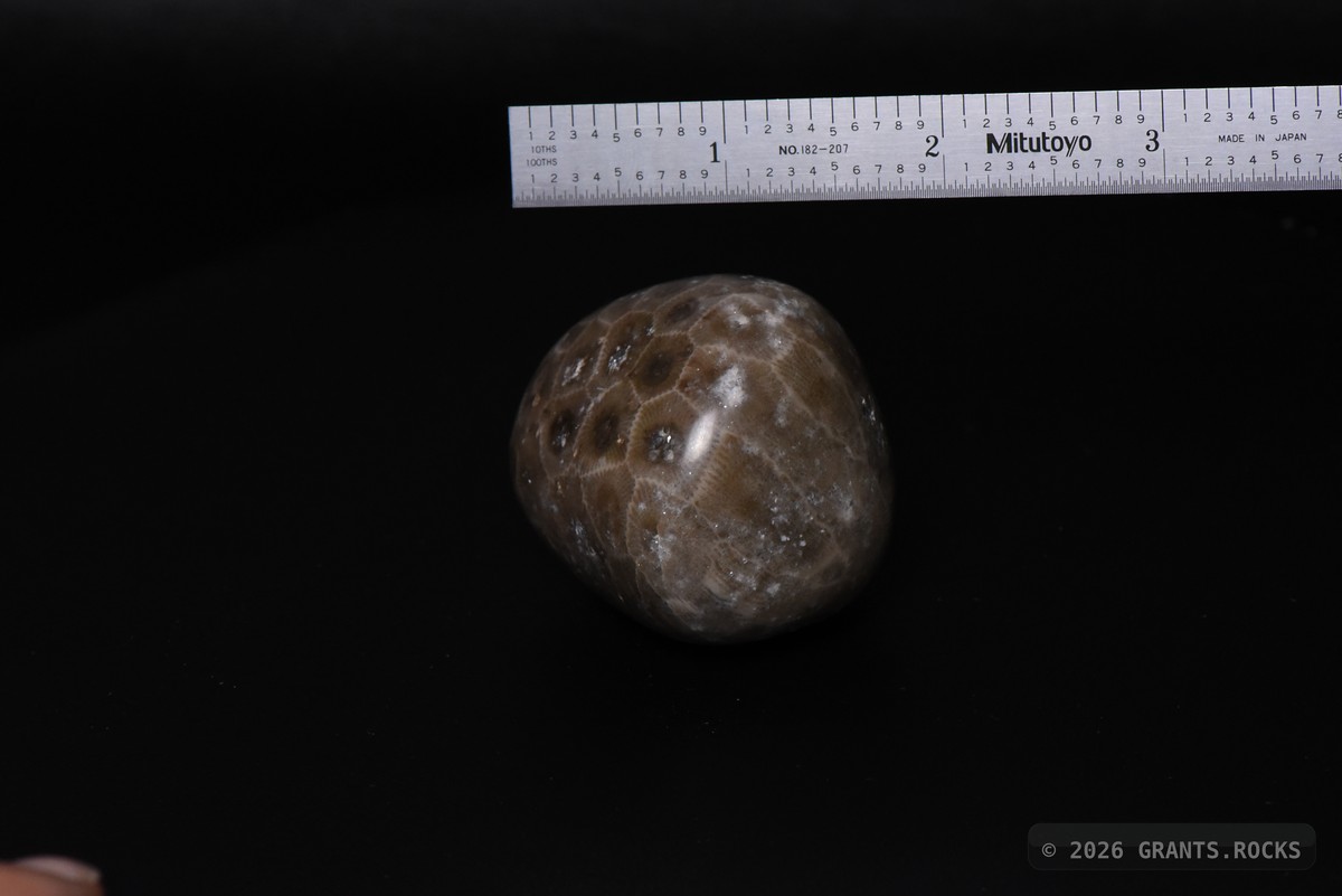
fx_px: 3915
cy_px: 448
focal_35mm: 105
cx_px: 671
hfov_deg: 19.4
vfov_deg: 13.1
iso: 5000
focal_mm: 105
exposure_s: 1/60
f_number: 14
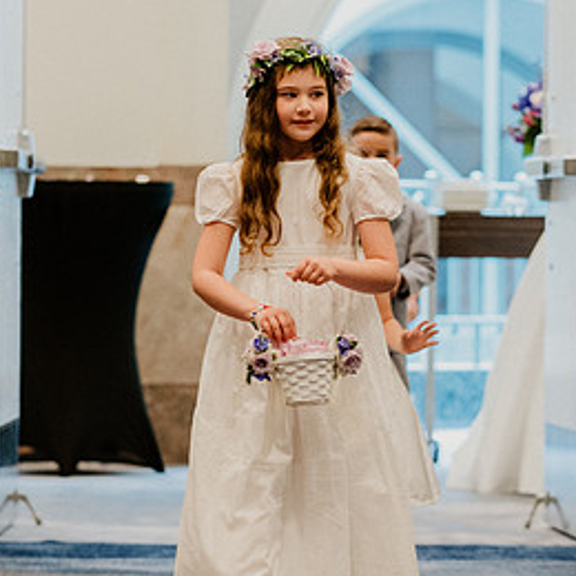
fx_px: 4405
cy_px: 209
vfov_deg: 7.5
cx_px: 317
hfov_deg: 7.5
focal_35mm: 234
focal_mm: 105
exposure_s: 1/160
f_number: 3.2
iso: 2500
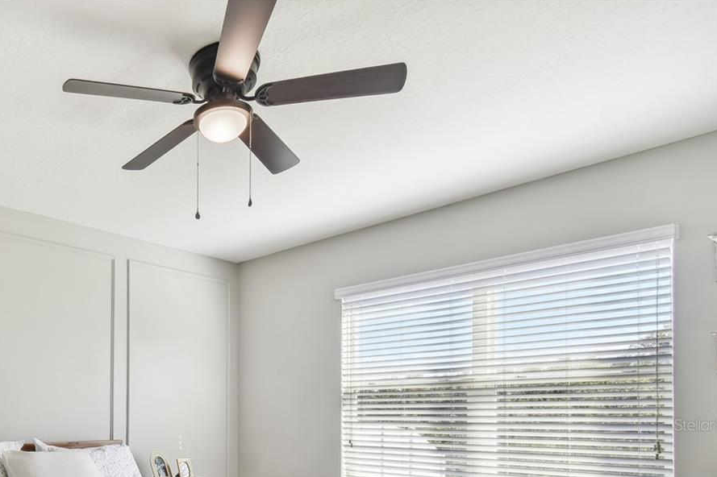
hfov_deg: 59.5
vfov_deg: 43.9
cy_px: 425
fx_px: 538
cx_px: 101
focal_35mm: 27
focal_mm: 10
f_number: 7.1
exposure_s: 1/20
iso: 100
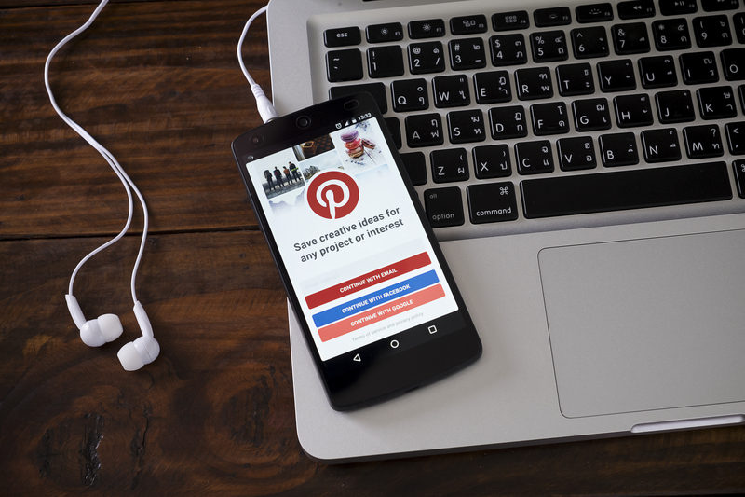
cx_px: 372
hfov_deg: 31.4
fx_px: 1324
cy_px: 248
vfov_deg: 21.2
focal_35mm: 64
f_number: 5.6
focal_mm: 42.5
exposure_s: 1/20
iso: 200
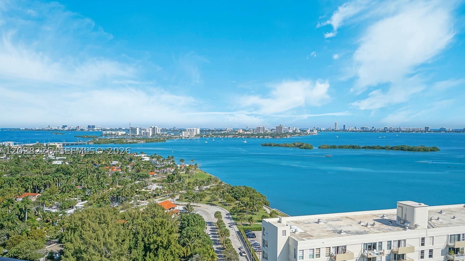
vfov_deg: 40.1
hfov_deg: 66.1
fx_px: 358
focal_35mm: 29
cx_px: 235
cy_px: 151
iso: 100
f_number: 8
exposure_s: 1/500
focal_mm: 18
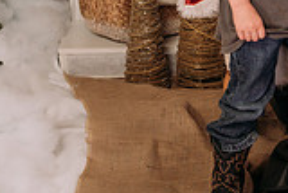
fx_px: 1193
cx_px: 282
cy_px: -11
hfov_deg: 13.6
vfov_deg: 9.2
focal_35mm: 149
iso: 100
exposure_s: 1/100
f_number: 5
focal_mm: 35
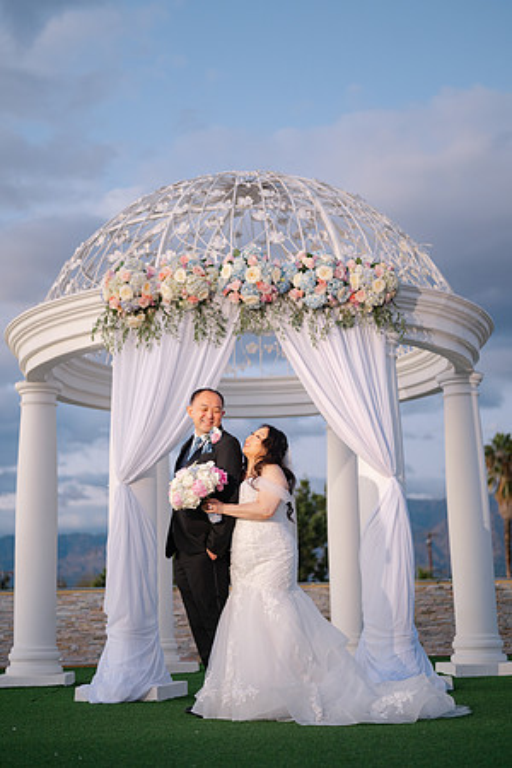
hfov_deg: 27.0
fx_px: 1067
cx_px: 256
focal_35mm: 50
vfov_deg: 39.6
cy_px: 384
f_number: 1.8
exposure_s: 1/80
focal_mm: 50
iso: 400
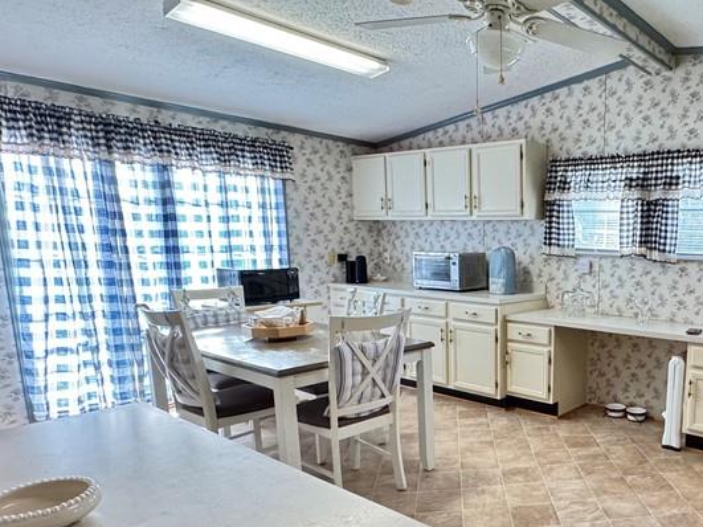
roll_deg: -1.1
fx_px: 548
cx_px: 561
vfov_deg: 50.7
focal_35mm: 27
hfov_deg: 60.2
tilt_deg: -11.4
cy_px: 339
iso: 250
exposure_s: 1/60
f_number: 2.2
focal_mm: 2.22
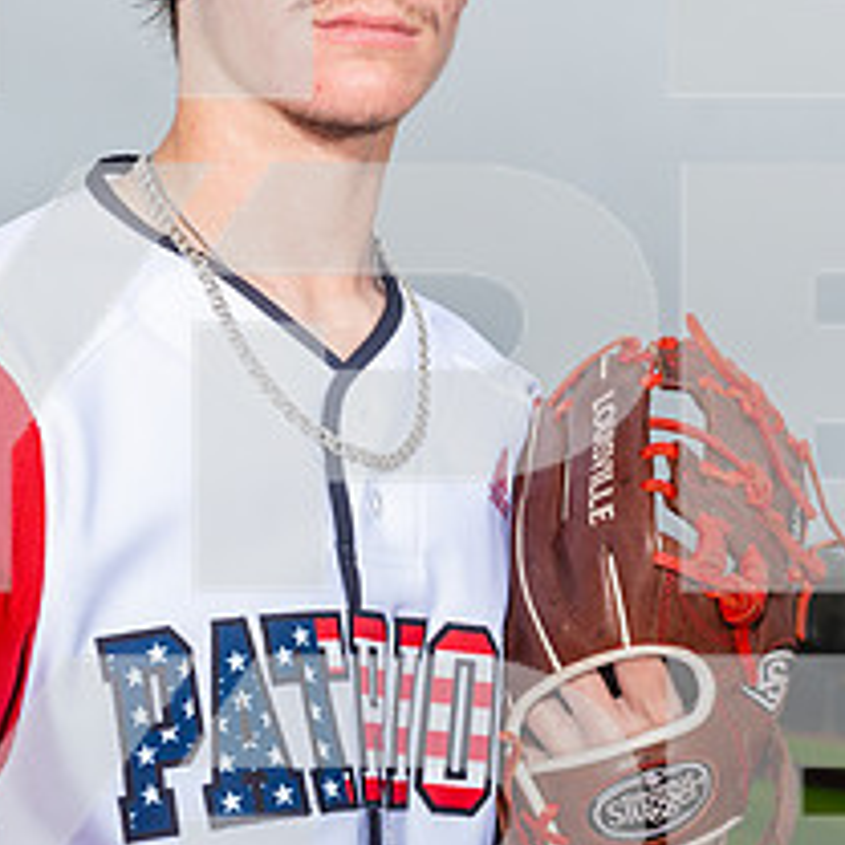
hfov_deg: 16.9
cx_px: 114
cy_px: 380
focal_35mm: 102
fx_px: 2817
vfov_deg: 17.1
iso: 320
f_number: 8
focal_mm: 43
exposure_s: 1/125
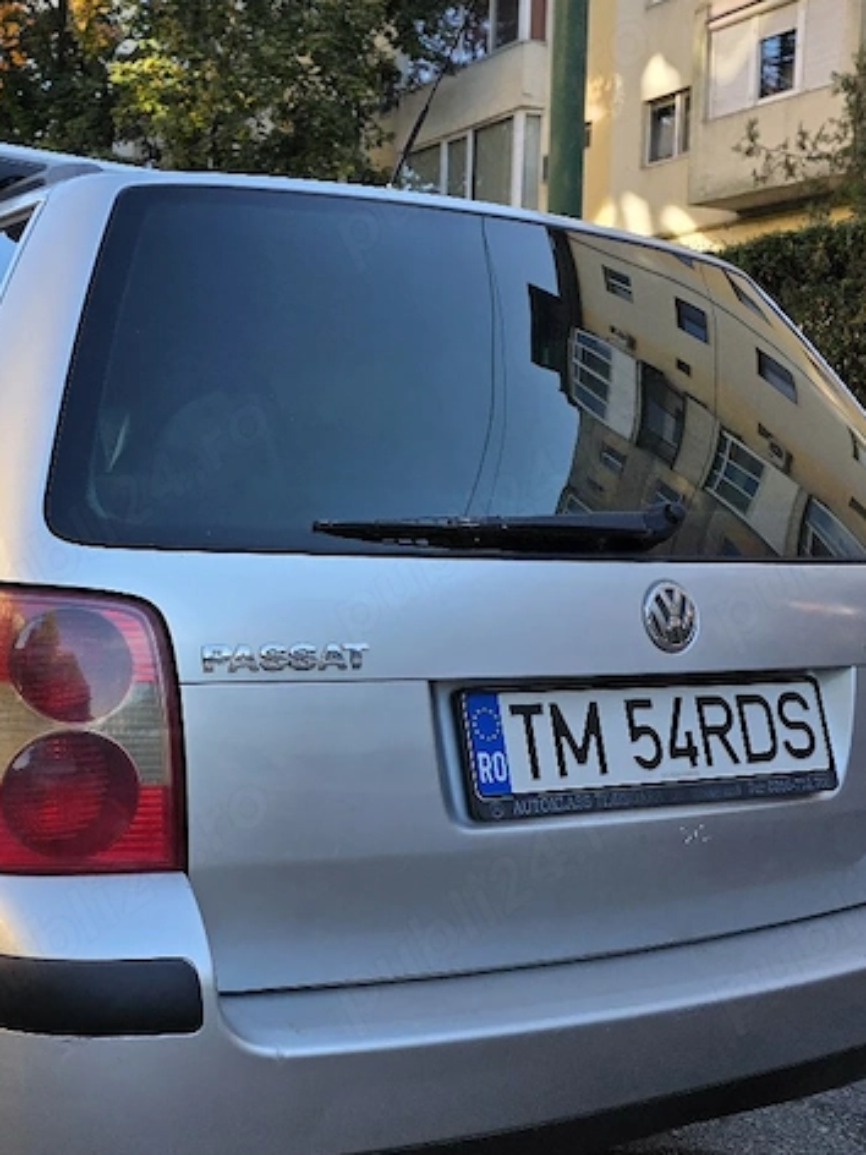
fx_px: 1301
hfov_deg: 35.9
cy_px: 578
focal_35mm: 39
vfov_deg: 47.9
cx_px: 208
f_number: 1.7
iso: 25
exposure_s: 1/370
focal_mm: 6.3
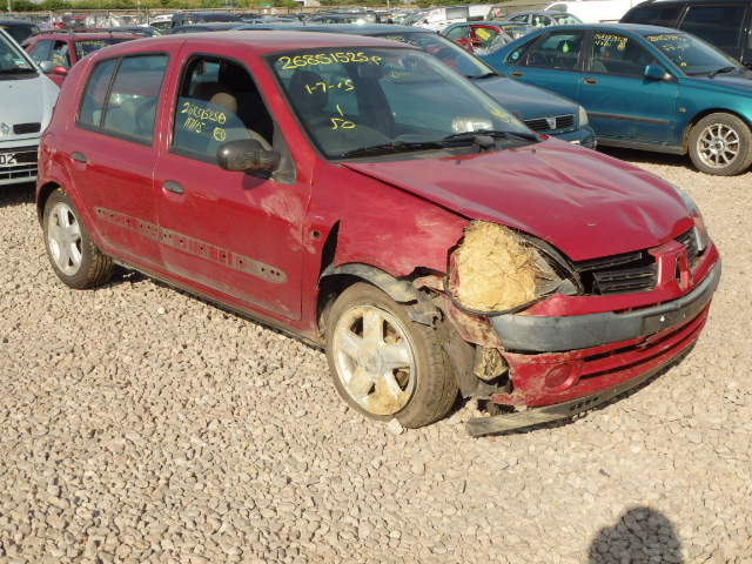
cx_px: 376
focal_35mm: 40
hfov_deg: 46.8
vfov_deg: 36.0
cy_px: 282
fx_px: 869
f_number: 4.7
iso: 125
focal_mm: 7.3
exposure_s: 1/640
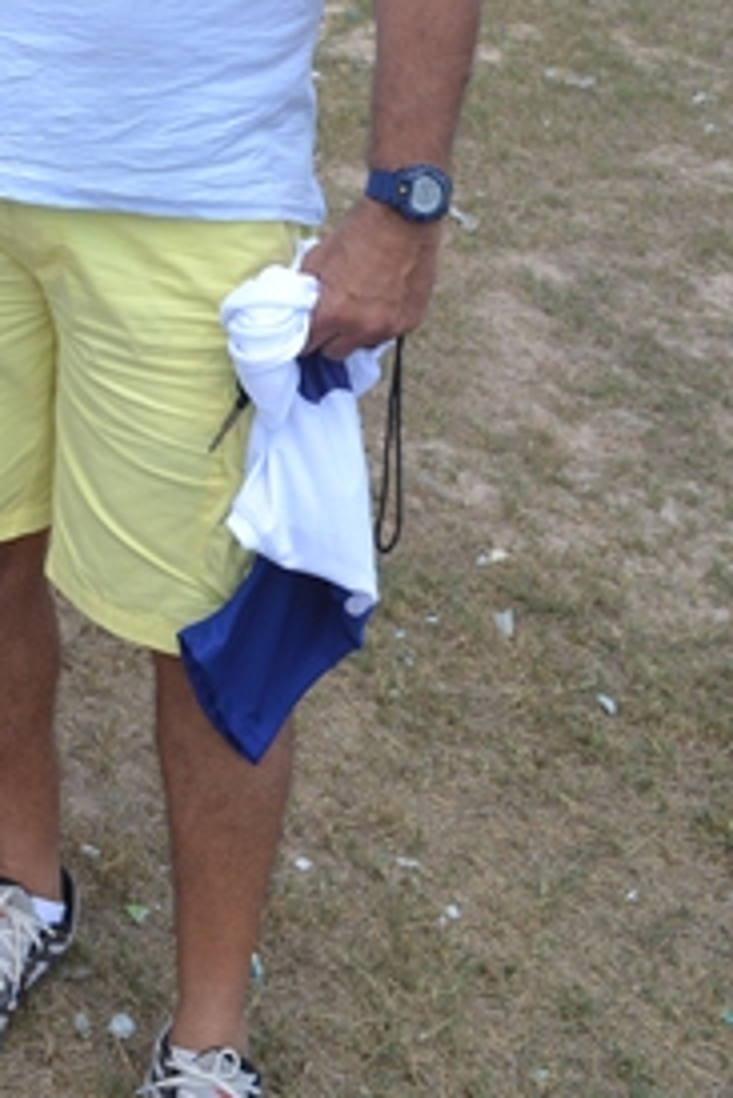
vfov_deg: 30.3
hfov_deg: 20.7
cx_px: -46
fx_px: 1922
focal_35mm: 63
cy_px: 76
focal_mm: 18
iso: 100
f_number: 7.1
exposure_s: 1/200
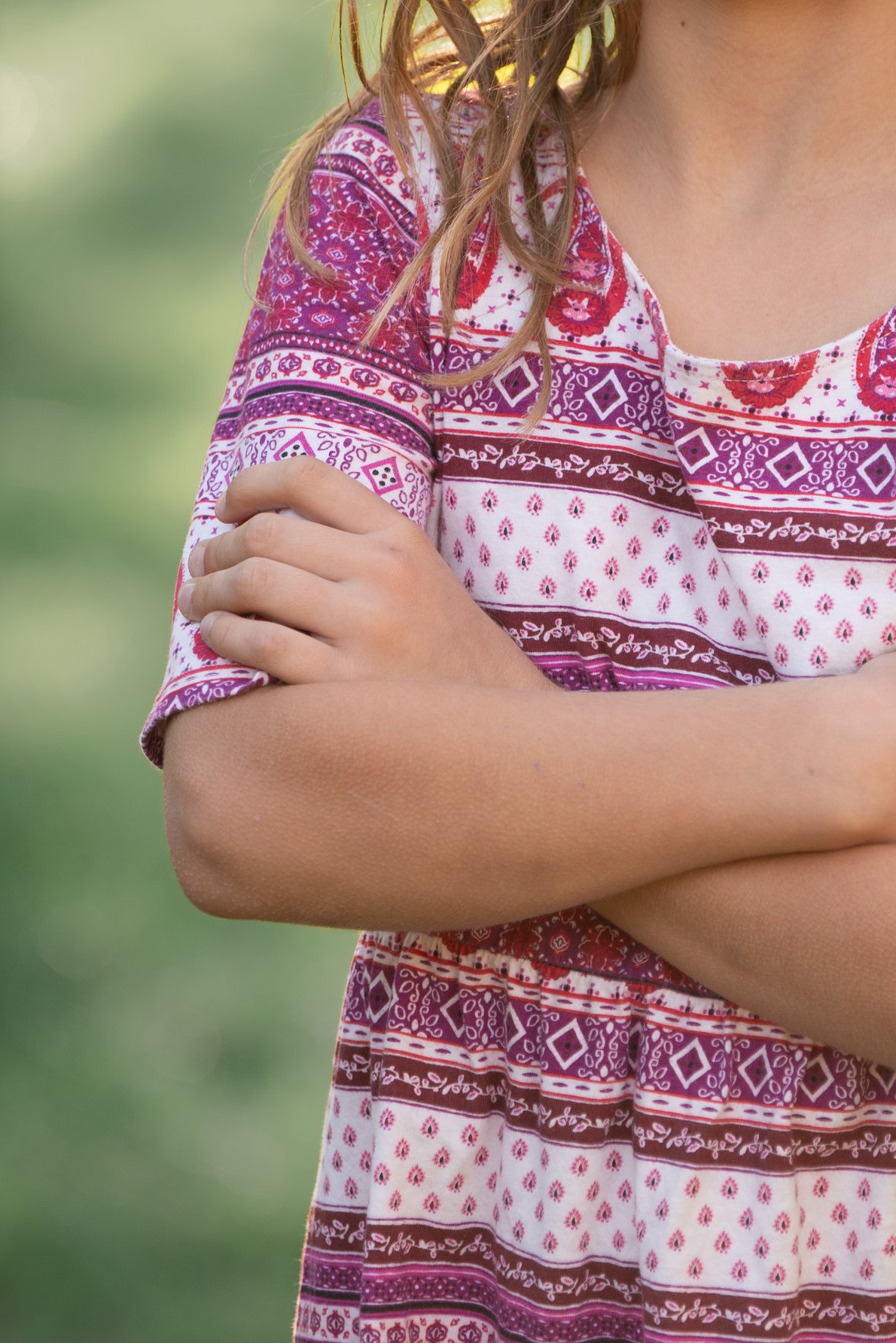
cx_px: 696
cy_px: 111
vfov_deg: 7.0
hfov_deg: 4.7
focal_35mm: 294
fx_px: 10971
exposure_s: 1/400
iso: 250
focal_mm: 140
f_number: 3.5
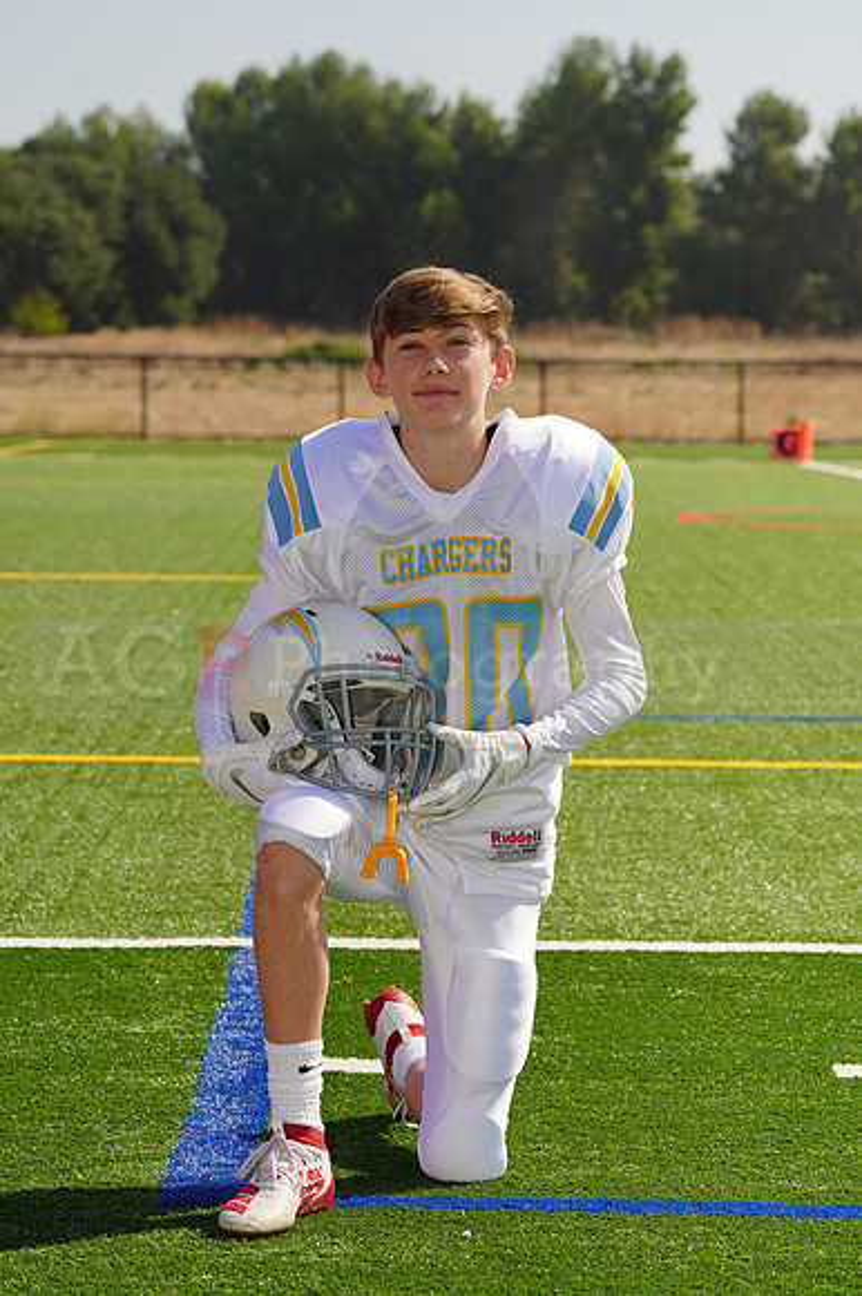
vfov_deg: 13.9
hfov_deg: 9.3
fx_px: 5322
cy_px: 648
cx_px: 431
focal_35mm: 148
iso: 100
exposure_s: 1/250
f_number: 10
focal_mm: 148
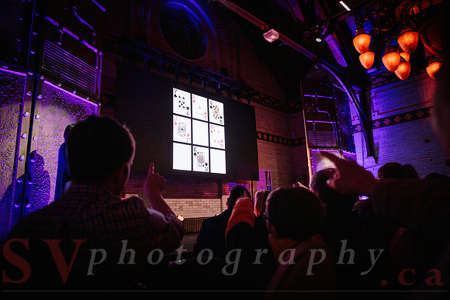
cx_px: 225
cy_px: 150
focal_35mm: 24
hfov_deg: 73.7
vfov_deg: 53.2
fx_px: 300
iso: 1600
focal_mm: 24
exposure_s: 1/320
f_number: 2.8
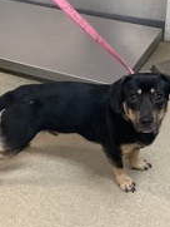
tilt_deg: -41.0
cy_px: 147
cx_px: 97
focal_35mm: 72
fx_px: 471
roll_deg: +2.4
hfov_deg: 20.5
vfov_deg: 26.9
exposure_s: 1/50
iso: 320
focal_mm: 3.3
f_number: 2.4
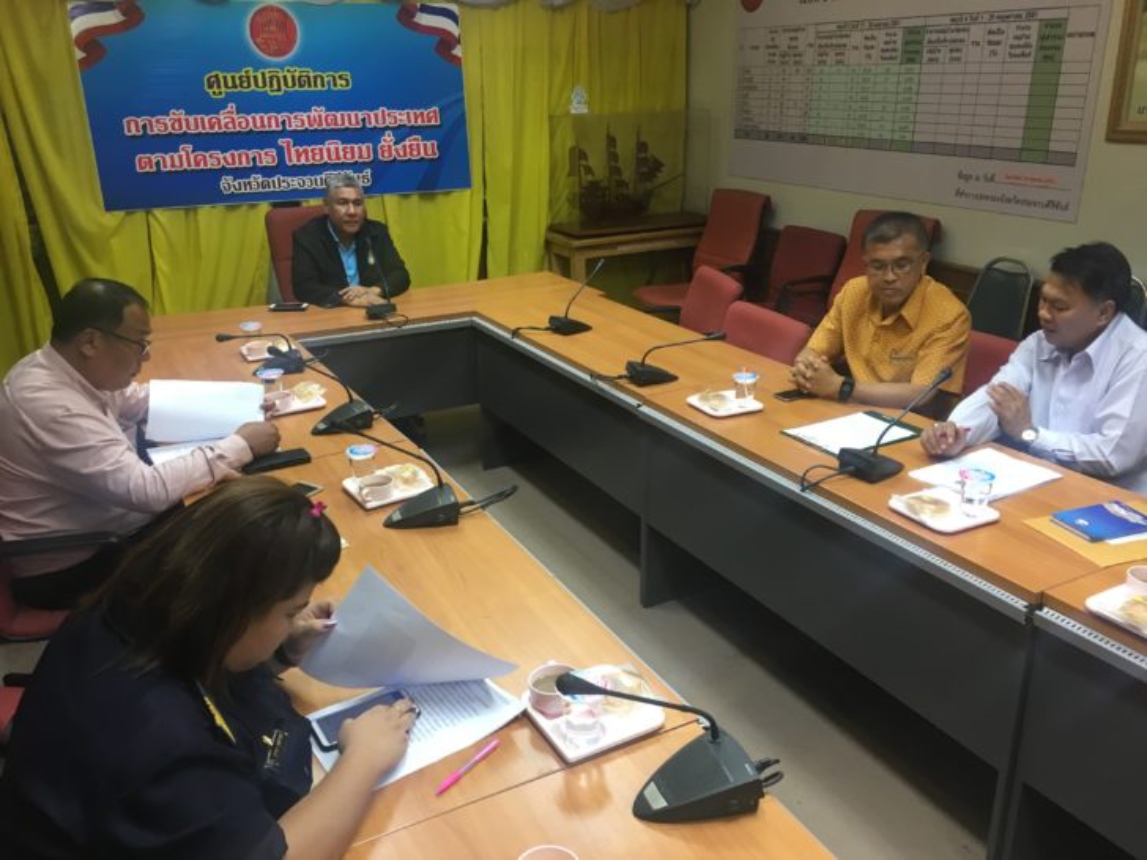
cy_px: 430
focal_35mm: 29
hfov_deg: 61.7
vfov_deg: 48.2
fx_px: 961
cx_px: 574
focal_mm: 4.15
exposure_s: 1/33
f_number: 2.2
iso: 100
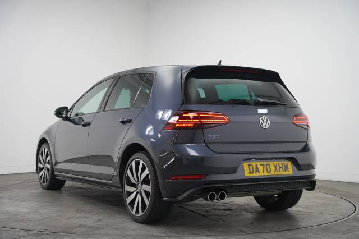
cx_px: 180
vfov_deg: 26.8
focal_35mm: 50
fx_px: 501
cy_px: 120
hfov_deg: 39.4
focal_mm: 50.3
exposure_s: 1/160
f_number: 4
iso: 1600
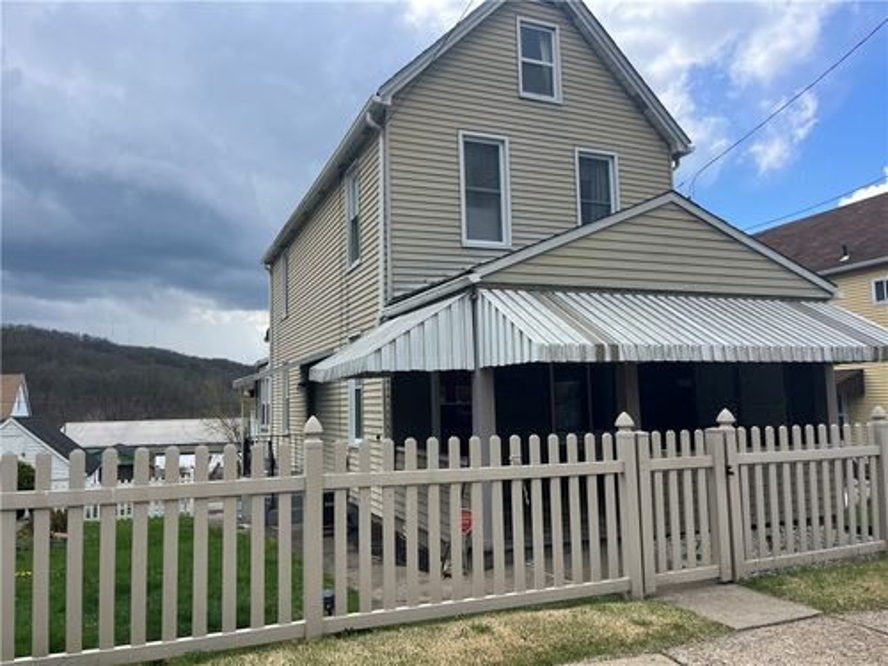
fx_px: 667
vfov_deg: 53.1
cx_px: 444
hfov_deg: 67.3
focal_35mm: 26
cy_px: 333
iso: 50
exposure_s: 1/2571
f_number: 1.6
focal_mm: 5.1
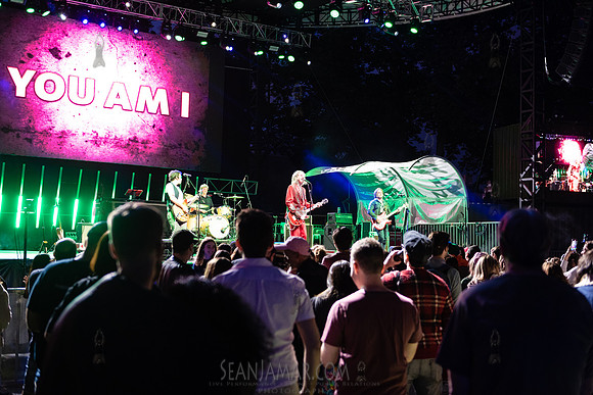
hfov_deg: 41.1
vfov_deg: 28.1
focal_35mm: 48
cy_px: 198
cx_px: 296
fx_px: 791
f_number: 3.2
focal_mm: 48
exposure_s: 1/125
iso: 1600
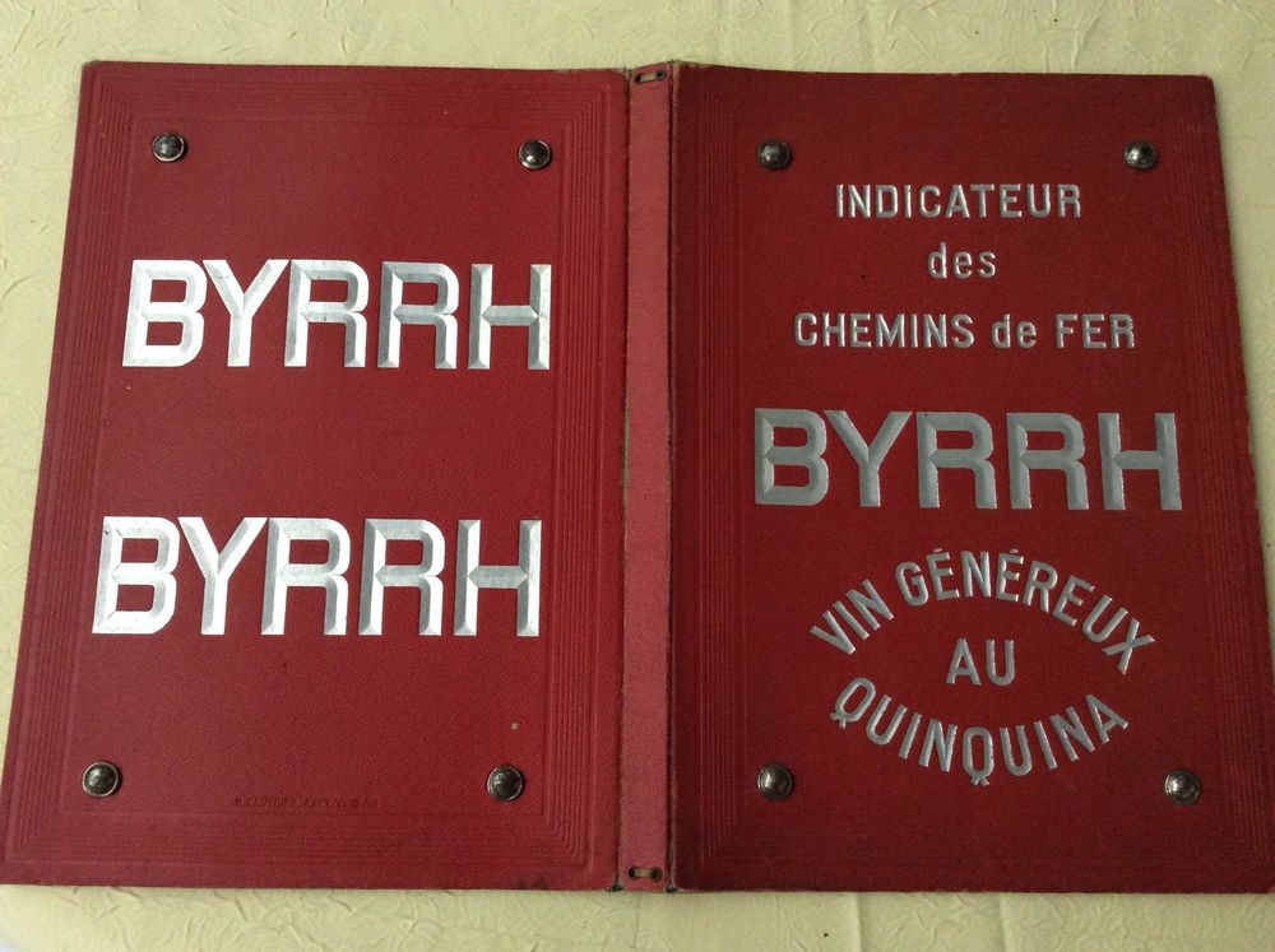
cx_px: 638
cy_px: 476
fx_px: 1177
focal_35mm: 32
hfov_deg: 56.9
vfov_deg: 44.1
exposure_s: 1/25
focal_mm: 3.3
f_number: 2.4
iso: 250
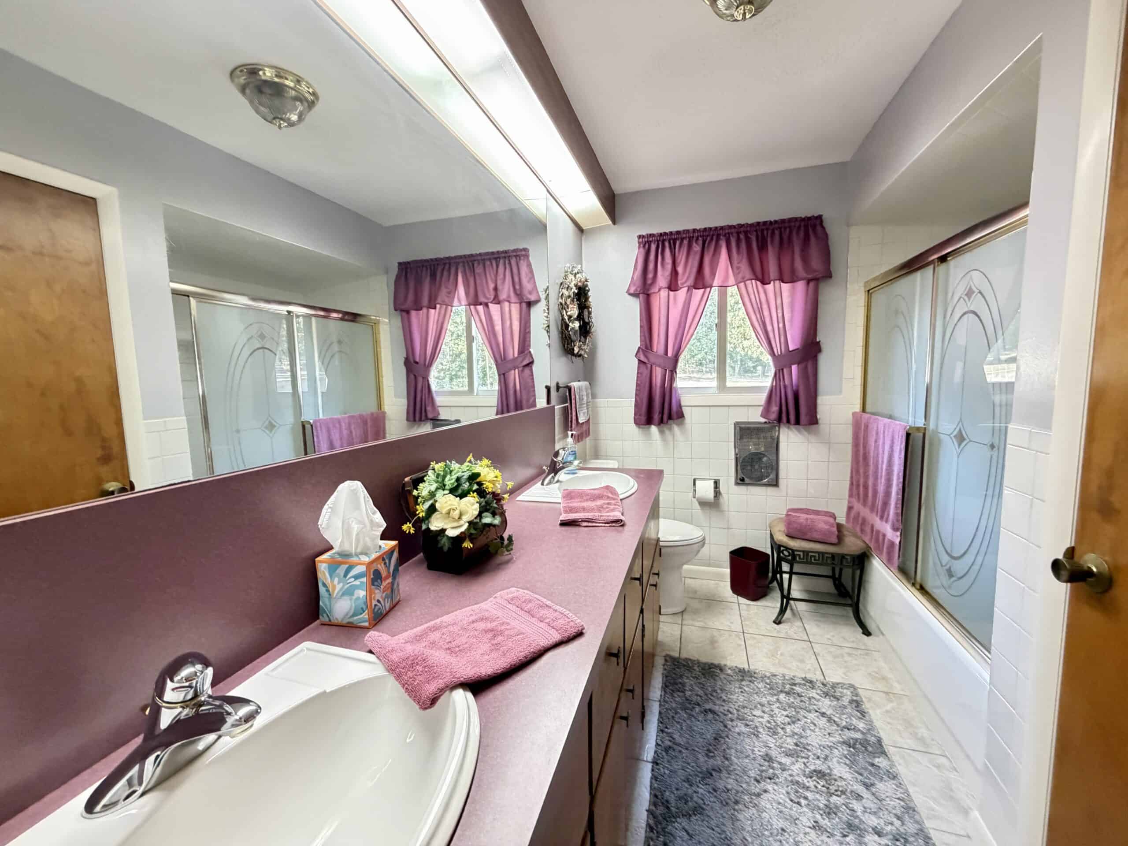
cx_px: 564
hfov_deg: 102.1
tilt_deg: -5.6
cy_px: 423
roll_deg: +1.5
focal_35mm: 14
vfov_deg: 85.7
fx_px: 456
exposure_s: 1/60
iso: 640
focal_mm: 2.22
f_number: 2.2
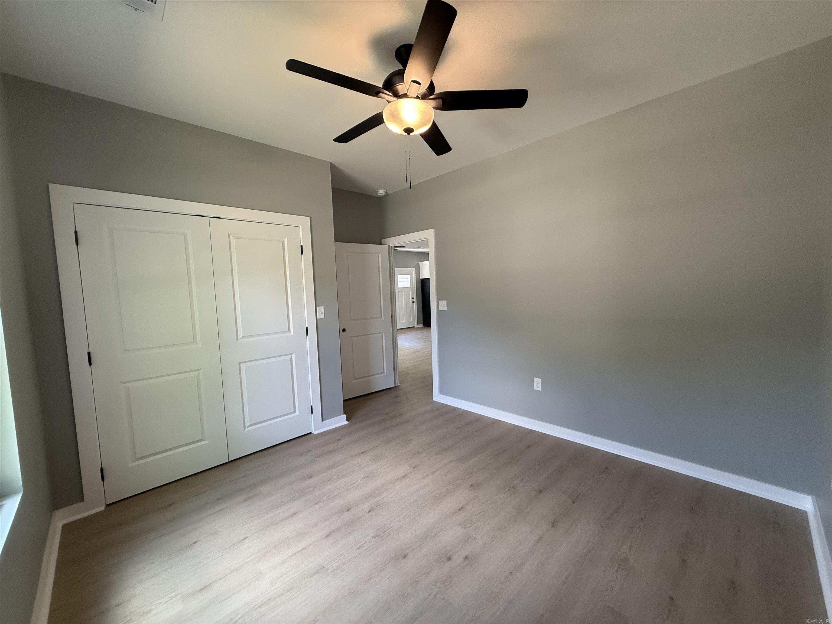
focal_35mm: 14
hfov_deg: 102.1
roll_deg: +2.0
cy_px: 312
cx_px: 416
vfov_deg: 85.7
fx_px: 336
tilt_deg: -3.8
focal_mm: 2.22
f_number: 2.2
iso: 160
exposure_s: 1/120
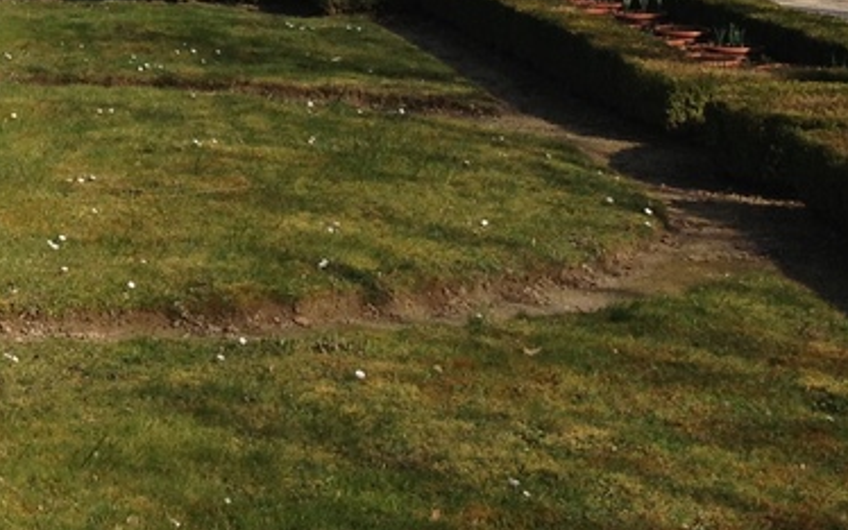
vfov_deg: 10.5
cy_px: -371
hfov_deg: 17.1
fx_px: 2751
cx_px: -9
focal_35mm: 119
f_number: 2.4
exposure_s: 1/1623
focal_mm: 4.28
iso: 50
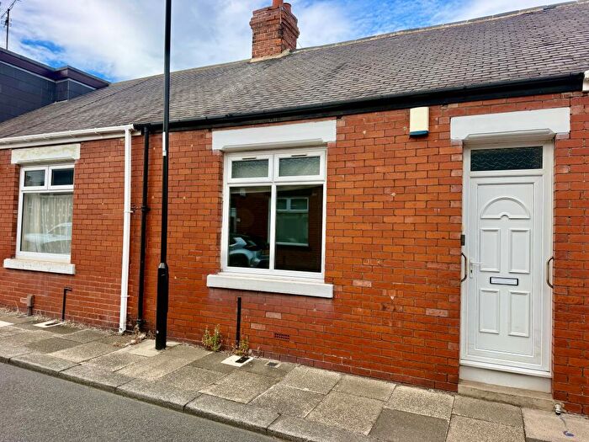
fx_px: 408
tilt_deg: +1.4
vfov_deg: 56.8
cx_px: 294
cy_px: 221
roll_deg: -2.0
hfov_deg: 71.6
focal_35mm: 24
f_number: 1.78
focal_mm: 6.76
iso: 100
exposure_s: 1/2232
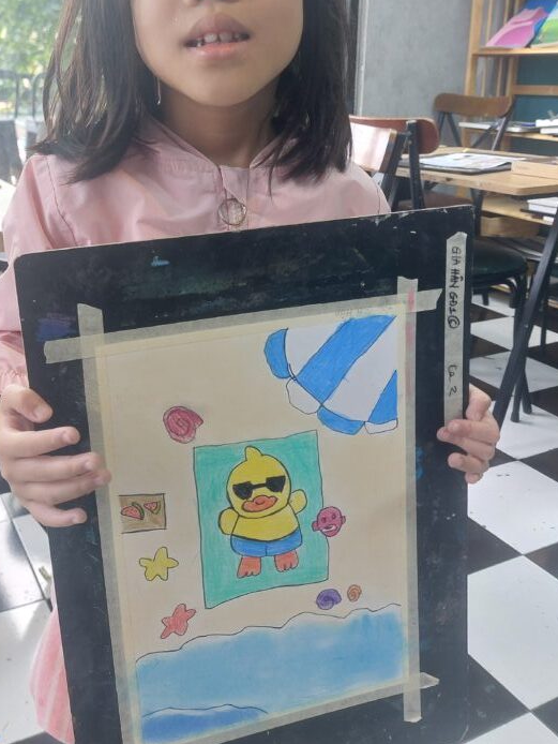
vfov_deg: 50.9
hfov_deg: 39.6
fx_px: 773
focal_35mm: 36
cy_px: 287
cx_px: 238
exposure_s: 1/50
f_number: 1.8
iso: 50
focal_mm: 5.23
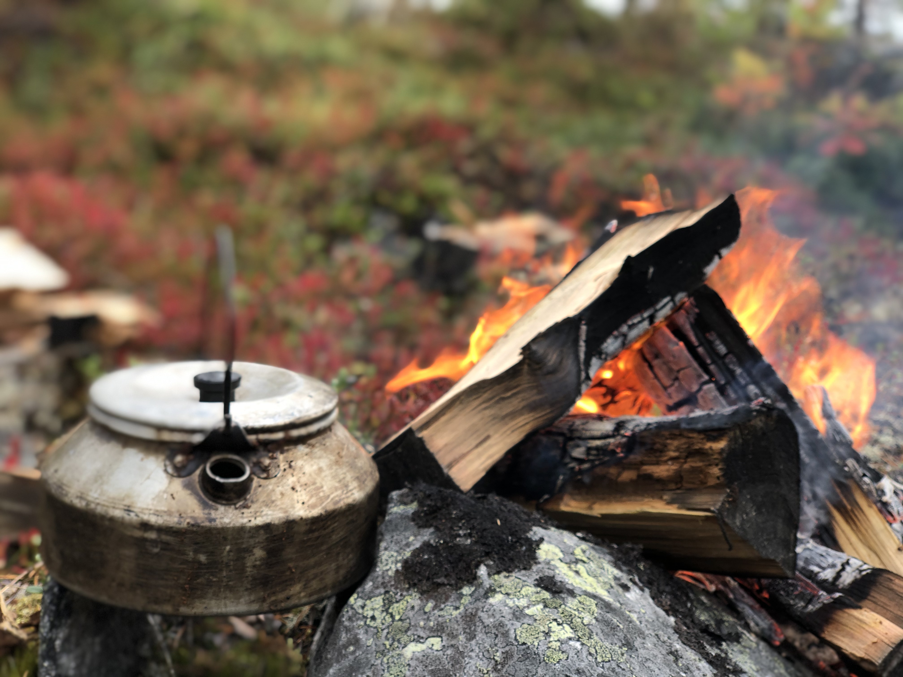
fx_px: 1356
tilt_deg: -8.8
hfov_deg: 36.8
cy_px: 338
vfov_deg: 28.0
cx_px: 452
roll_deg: -0.1
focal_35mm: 52
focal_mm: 6
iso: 16
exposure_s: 1/120
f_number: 2.4
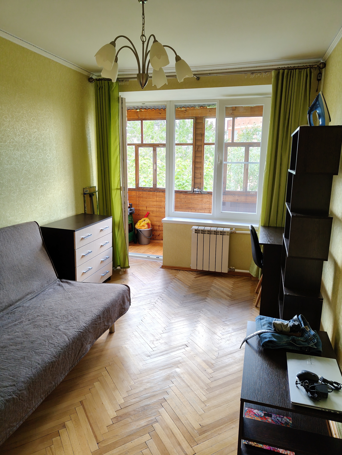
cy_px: 228
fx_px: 316
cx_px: 171
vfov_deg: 71.6
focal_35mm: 24
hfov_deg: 56.8
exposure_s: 1/50
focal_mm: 5.59
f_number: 1.8
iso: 80
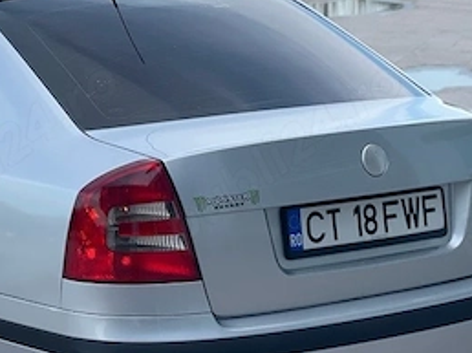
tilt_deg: -9.4
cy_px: 165
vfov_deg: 12.2
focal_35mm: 121
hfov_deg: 16.1
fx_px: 1648
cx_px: 71
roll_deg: +0.4
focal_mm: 6
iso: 32
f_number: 2
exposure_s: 1/615
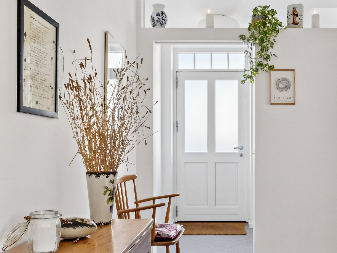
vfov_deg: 38.5
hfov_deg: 49.4
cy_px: 150
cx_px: 222
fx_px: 360
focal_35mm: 37
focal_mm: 13.2
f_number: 8
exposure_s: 1/15
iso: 800
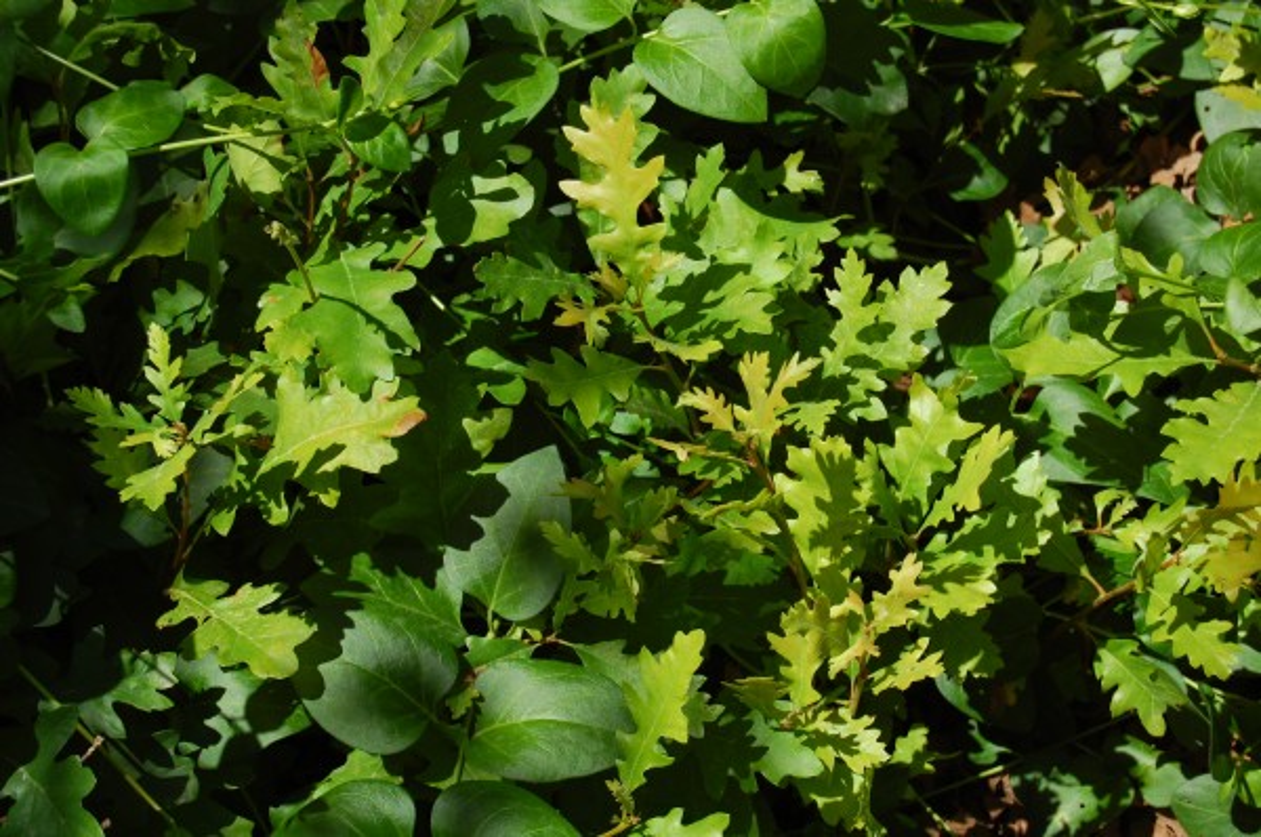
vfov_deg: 16.5
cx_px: 630
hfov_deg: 24.7
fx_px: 2885
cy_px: 418
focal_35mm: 82
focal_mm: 55
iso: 200
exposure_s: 1/320
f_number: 9
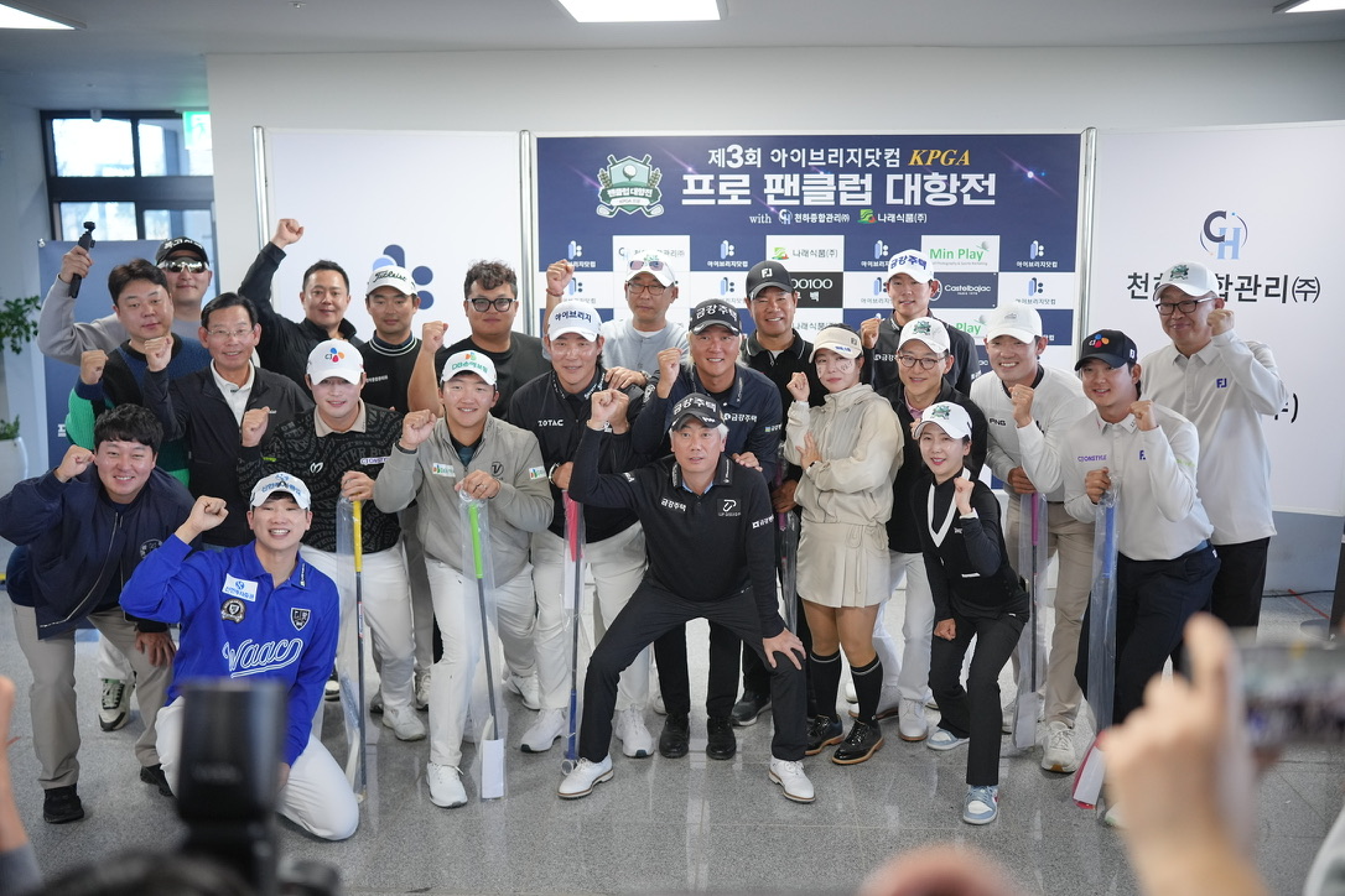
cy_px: 448
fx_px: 1308
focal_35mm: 35
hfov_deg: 54.4
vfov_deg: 37.9
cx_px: 672
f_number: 2
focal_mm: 35
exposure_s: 1/320
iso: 1000
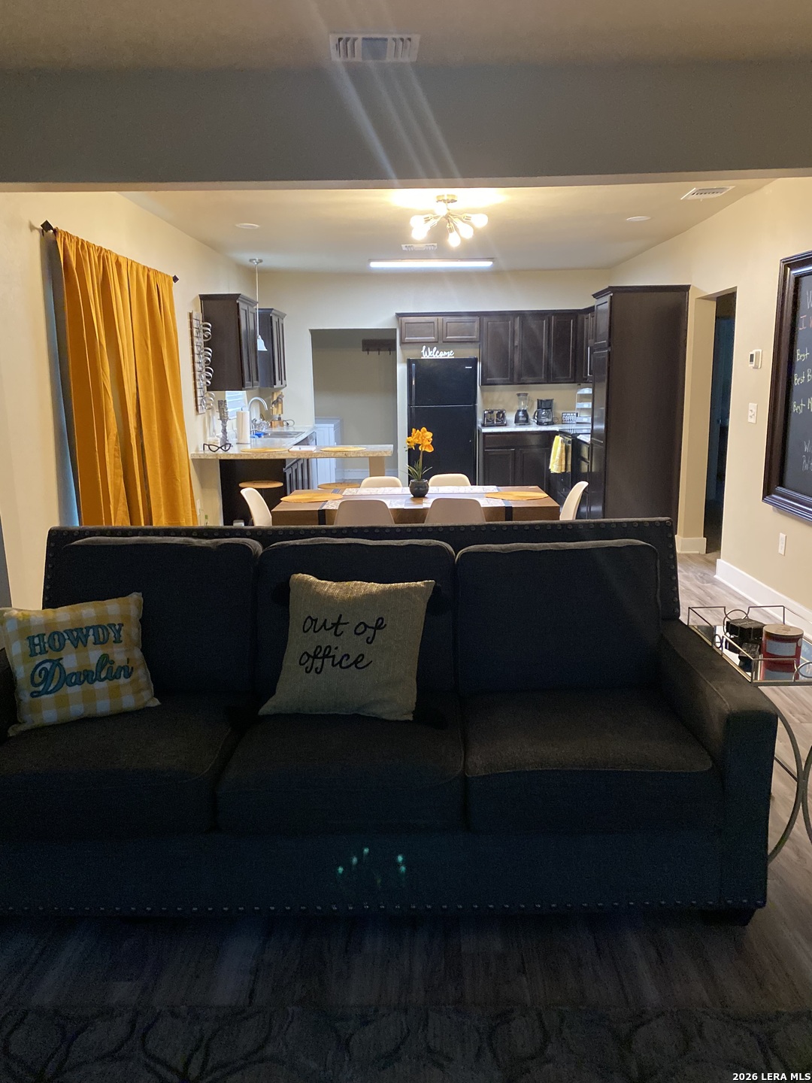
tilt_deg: -11.3
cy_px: 542
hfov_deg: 53.1
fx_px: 813
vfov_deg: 67.3
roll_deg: +0.4
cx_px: 406
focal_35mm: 26
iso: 500
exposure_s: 1/30
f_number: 1.8
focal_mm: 4.25
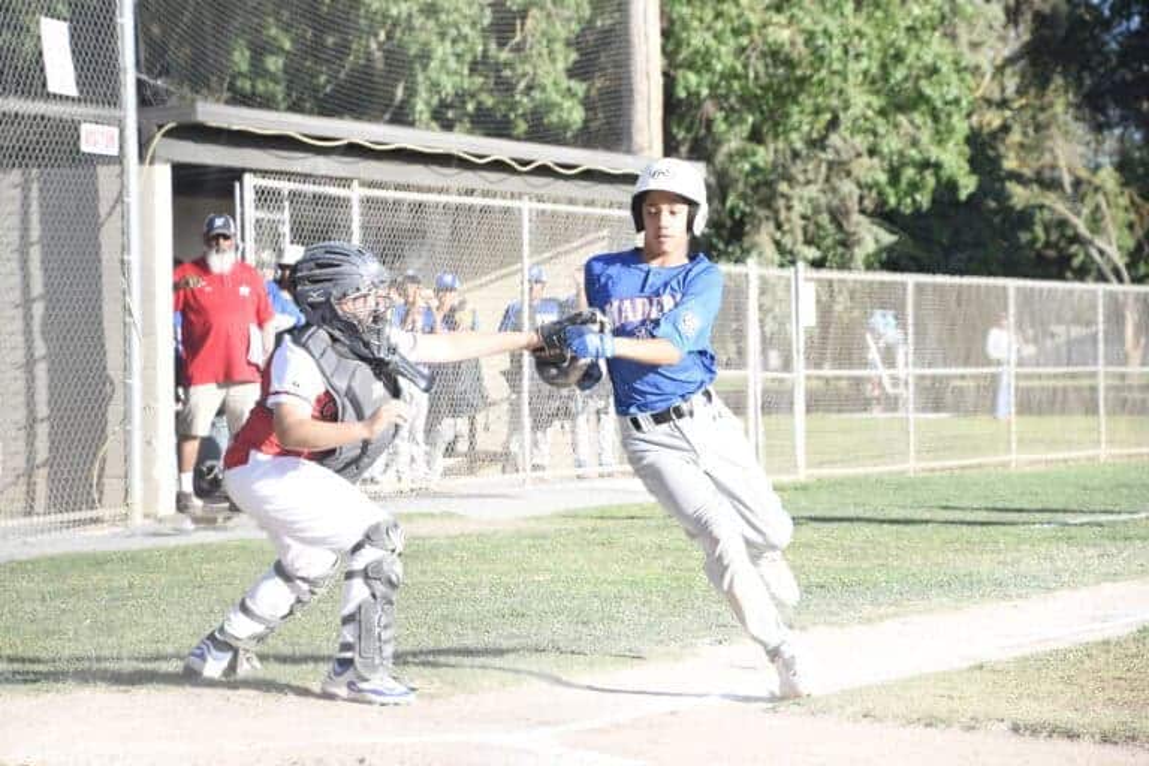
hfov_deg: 13.7
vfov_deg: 9.1
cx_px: 574
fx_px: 4787
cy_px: 383
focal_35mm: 150
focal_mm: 100
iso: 500
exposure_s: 1/640
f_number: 6.3
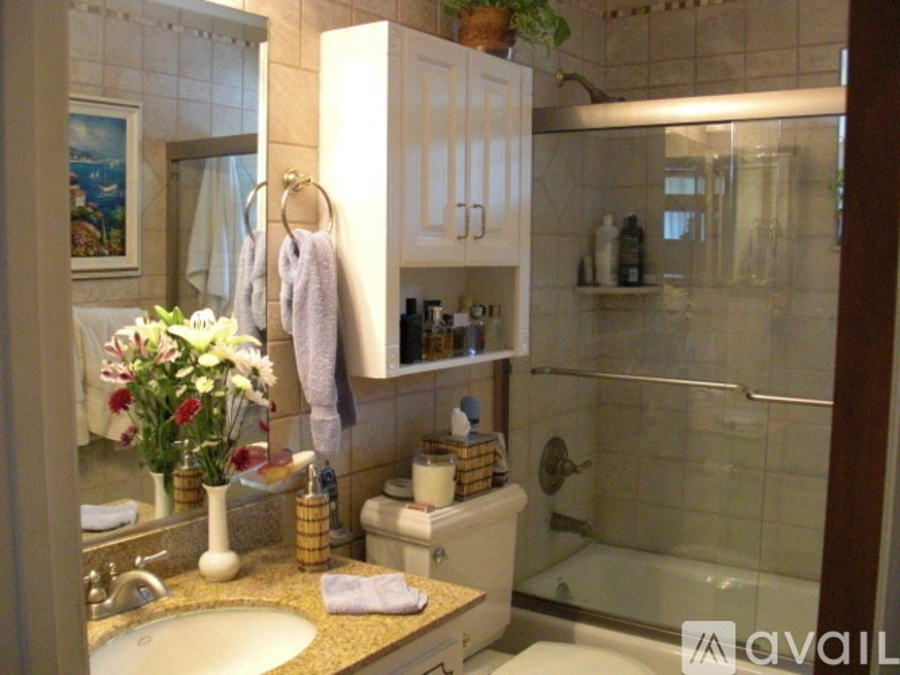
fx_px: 936
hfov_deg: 51.4
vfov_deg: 39.6
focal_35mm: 36
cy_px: 338
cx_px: 450
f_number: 2.8
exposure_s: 1/60
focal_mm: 6.3
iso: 800
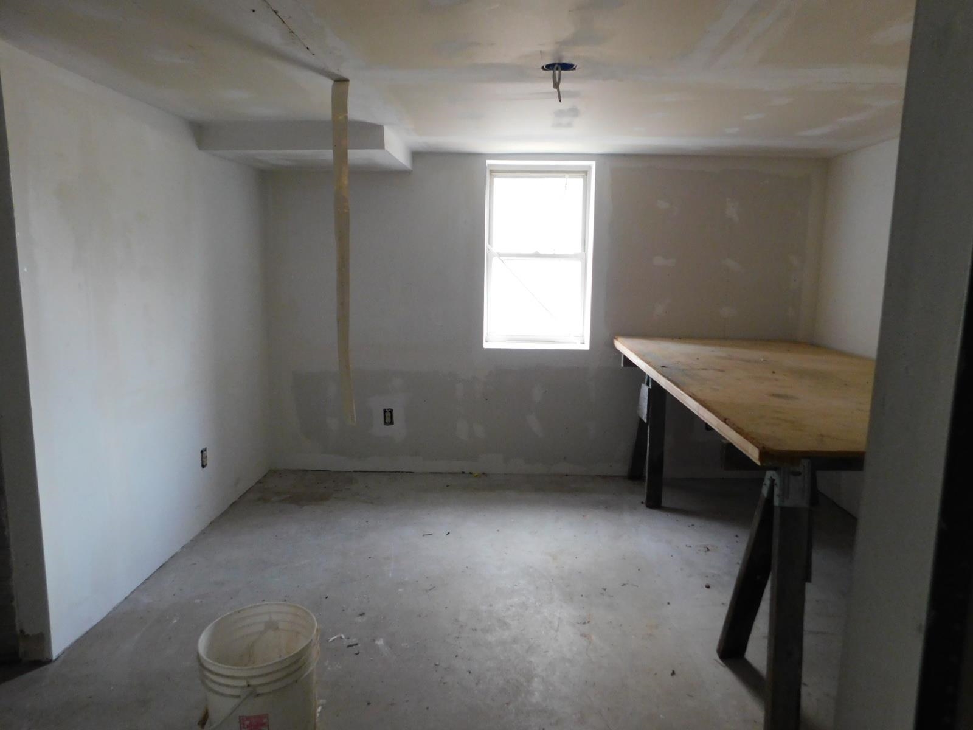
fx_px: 646
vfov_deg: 58.9
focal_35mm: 23
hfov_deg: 73.9
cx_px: 486
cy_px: 365
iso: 400
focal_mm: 4
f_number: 3
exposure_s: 1/30
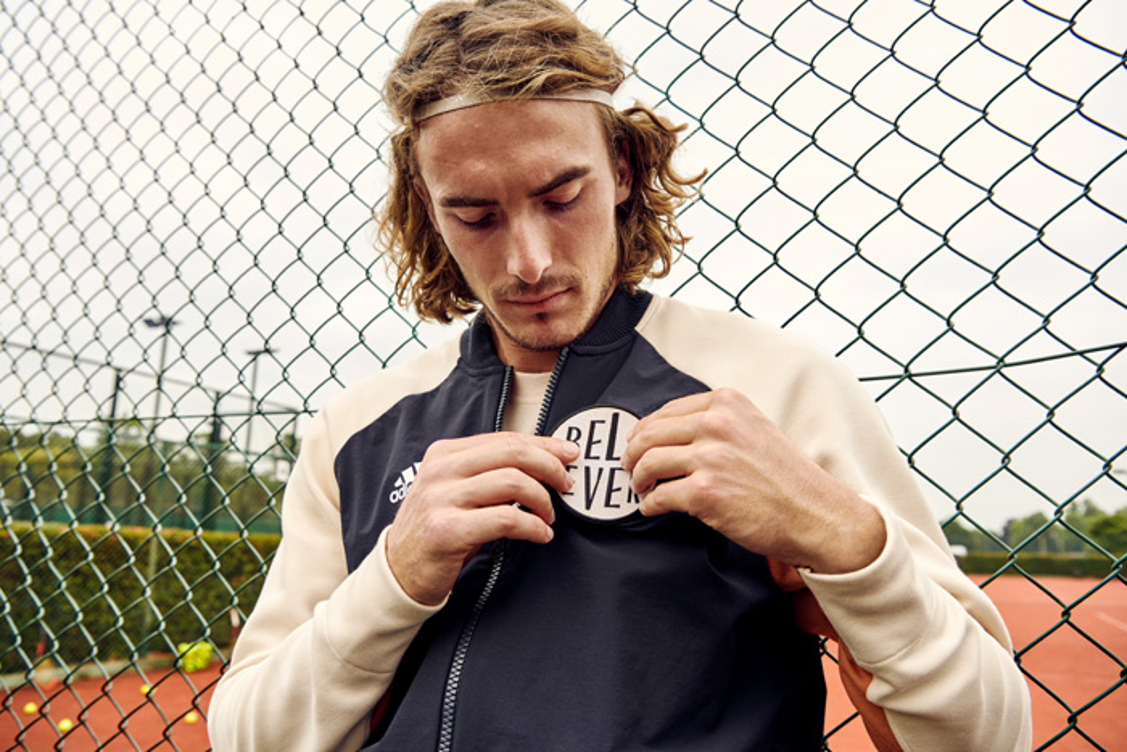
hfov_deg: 63.6
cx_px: 564
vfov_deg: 45.0
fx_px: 908
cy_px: 376
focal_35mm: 29
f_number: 5.6
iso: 640
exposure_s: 1/640
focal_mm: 29
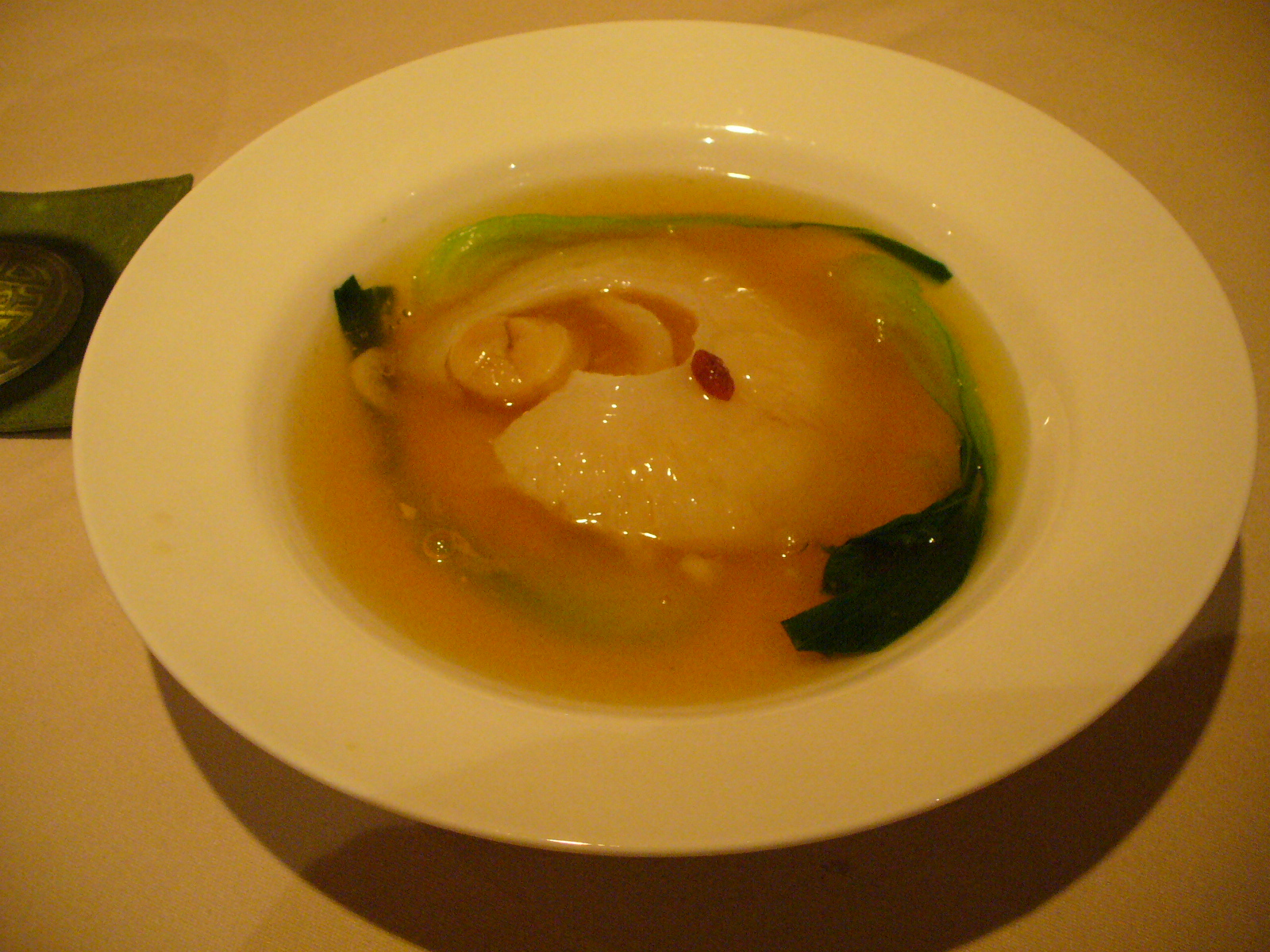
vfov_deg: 38.7
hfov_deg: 50.1
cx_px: 635
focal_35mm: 37
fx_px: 1357
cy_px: 476
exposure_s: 1/50
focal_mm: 6.1
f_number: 2.8
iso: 400
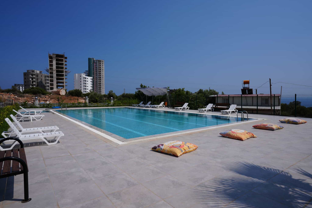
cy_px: 104
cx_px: 156
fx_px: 182
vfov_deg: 59.5
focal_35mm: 21
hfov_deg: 81.2
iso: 100
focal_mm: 21
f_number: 10
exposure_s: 1/500
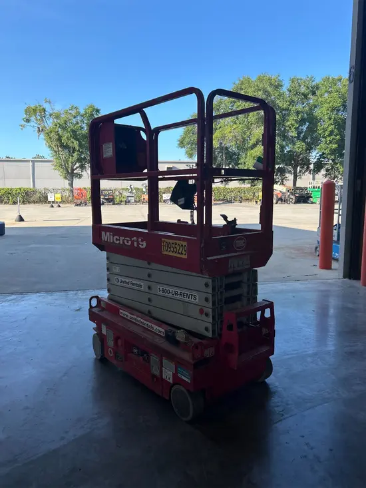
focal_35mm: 26
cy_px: 244
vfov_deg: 67.3
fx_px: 366
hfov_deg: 53.1
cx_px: 183
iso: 50
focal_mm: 5.7
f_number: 1.5
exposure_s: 1/1209
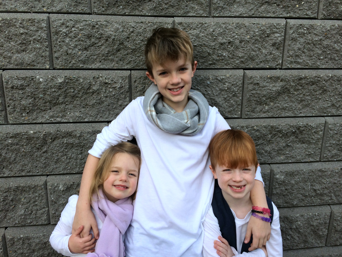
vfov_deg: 48.2
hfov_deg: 61.7
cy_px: 128
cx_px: 171
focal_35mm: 29
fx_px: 287
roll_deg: +0.9
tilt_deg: -17.5
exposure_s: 1/321
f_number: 2.2
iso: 32
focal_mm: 4.15
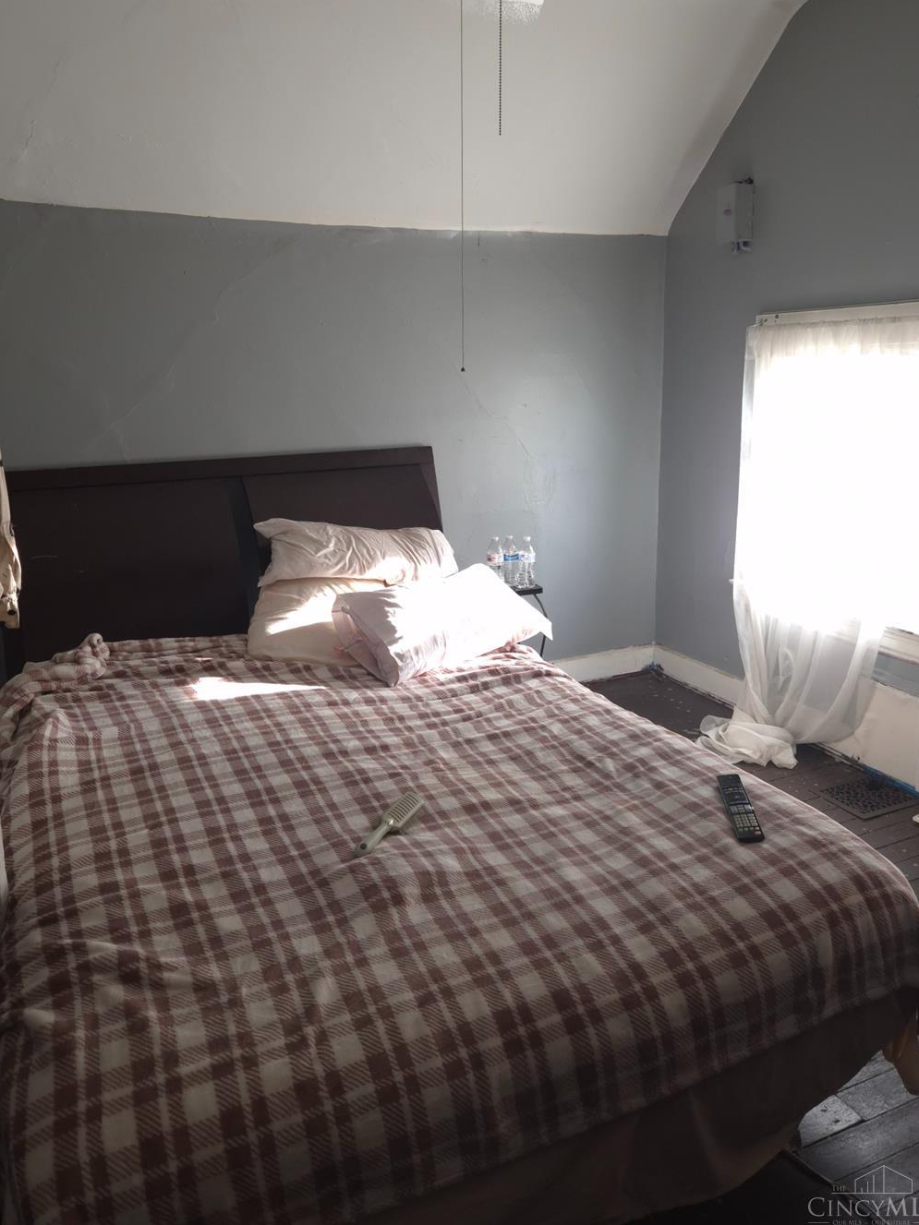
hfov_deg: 53.0
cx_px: 430
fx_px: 920
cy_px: 546
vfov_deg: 67.1
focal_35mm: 26
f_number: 1.8
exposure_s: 1/60
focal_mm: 5.4
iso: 100
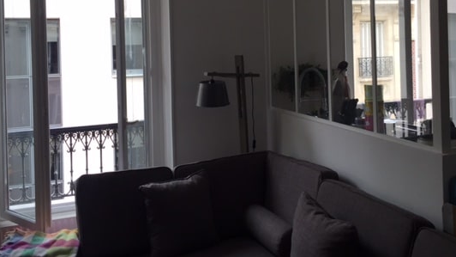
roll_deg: +0.6
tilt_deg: +0.5
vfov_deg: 30.5
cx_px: 222
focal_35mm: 38
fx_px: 459
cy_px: 54
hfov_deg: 52.8
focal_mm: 4.15
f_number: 2.2
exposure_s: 1/100
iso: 50
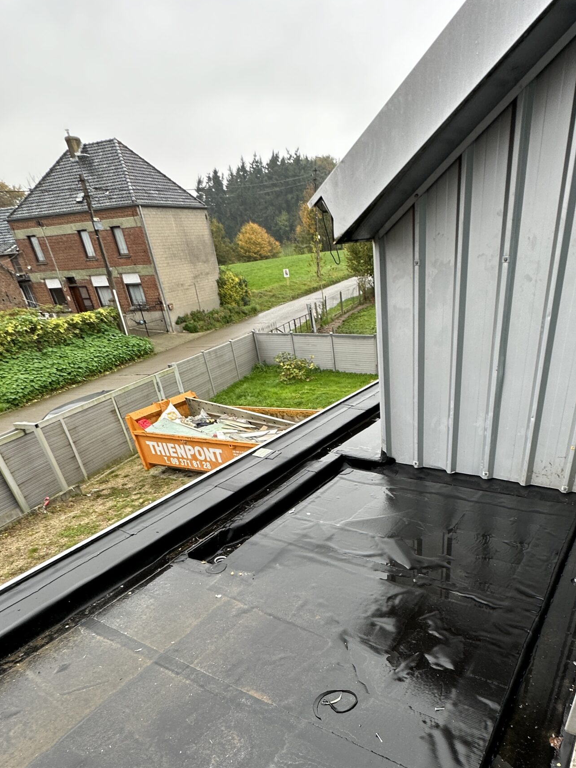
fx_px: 466
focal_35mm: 21
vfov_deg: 74.5
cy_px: 556
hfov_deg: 62.6
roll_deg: +3.8
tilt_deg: -34.7
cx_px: 359
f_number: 2.2
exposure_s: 1/99
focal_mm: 2.22
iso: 64
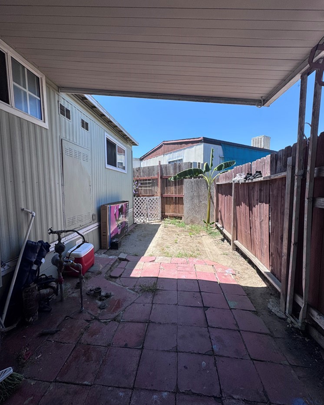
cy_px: 201
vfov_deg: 96.8
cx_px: 160
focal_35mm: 15
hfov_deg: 84.0
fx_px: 180
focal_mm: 2.22
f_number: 2.2
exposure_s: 1/1078
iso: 40
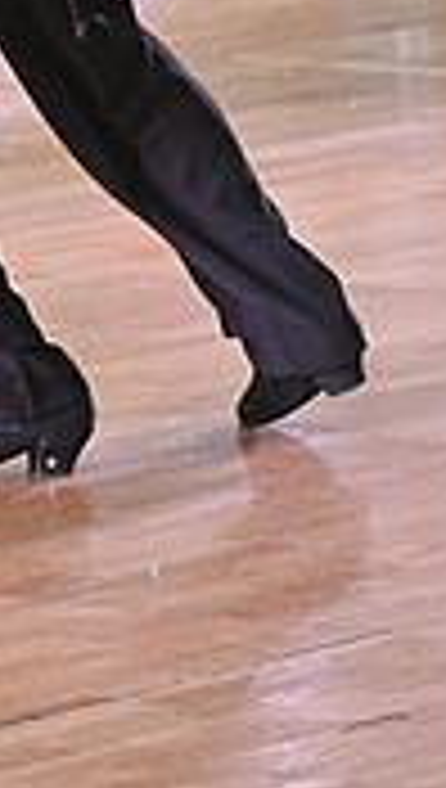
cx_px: -358
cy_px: -315
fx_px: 9441
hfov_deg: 2.7
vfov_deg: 4.8
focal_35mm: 451
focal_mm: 130
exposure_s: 1/400
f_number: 4.5
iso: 3200
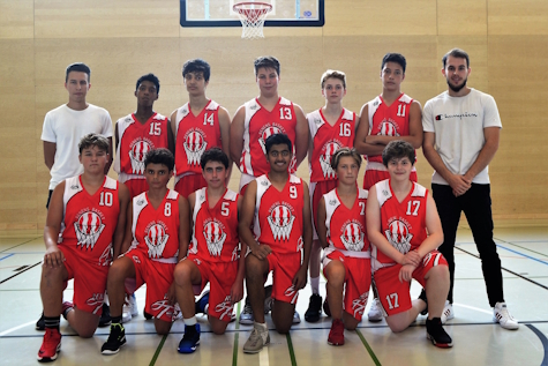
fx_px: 548
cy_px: 183
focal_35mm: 36
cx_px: 274
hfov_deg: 53.1
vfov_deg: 36.9
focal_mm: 24
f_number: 7.1
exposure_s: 1/30
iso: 400
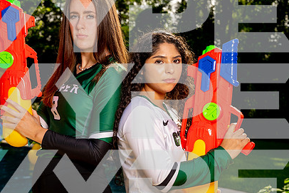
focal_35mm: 70
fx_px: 562
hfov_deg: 28.8
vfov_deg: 19.5
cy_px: 101
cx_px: 117
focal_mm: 49
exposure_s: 1/320
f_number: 5.6
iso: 125
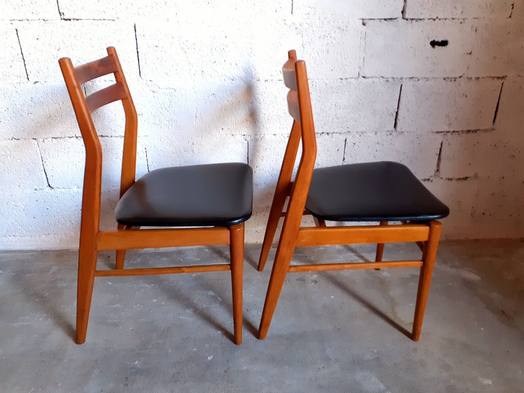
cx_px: 262
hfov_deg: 65.3
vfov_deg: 51.4
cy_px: 196
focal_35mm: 27
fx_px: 409
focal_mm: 3.6
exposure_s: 1/50
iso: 250
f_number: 1.9
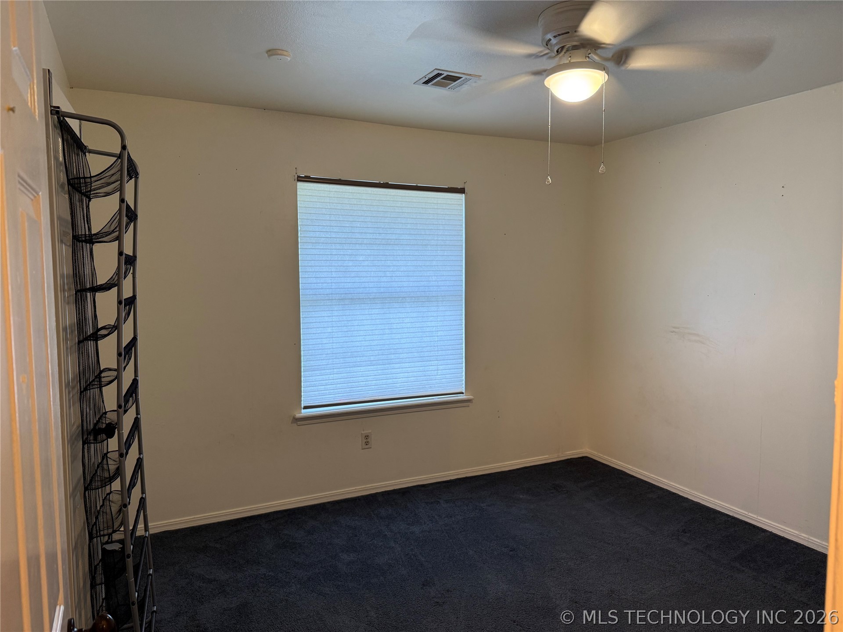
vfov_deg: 56.8
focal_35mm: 24
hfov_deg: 71.6
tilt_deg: -4.1
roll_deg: -0.4
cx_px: 422
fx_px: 584
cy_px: 316
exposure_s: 1/60
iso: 160
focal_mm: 6.76
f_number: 1.78
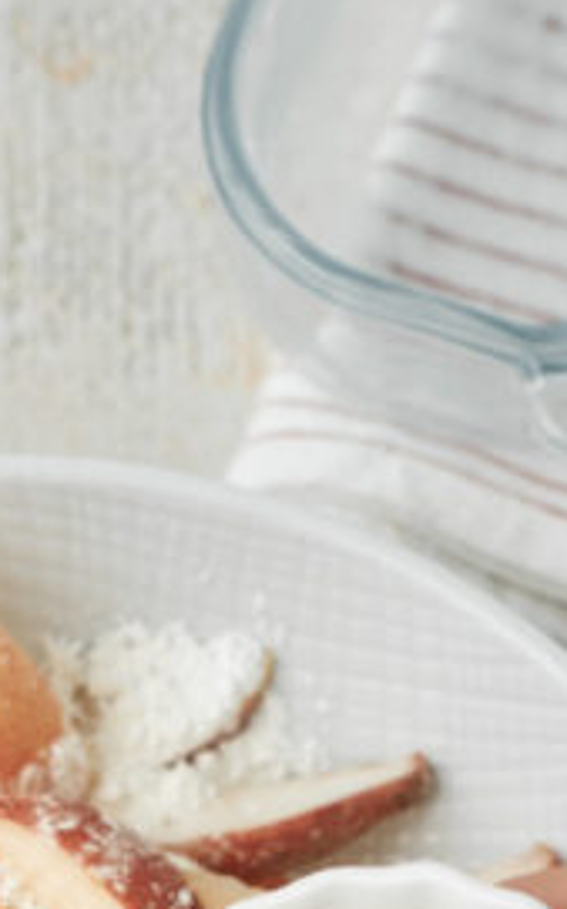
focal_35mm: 141
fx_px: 3492
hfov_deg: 9.2
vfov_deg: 14.2
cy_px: 1197
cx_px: 70
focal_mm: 50
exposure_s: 1/15
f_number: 5.6
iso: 125
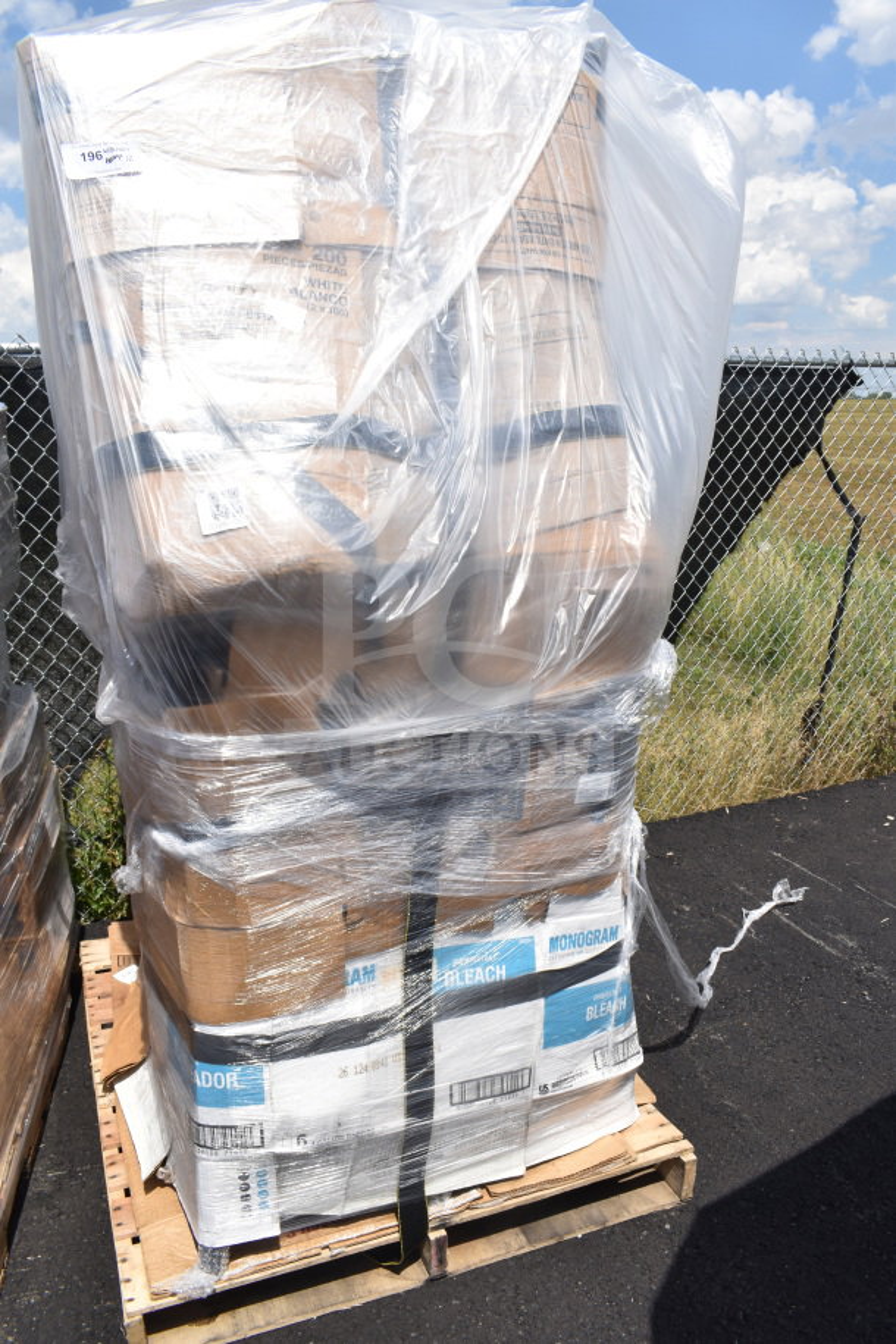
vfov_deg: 67.4
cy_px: 672
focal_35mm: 27
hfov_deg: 47.9
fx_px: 1008
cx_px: 448
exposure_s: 1/400
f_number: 10
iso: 200
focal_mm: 18
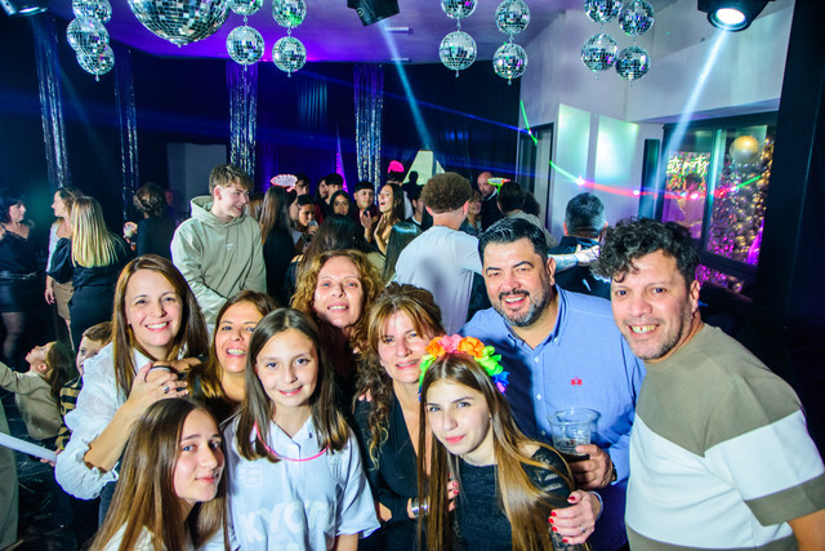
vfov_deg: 50.4
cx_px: 412
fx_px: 584
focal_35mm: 26
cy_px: 276
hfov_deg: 70.4
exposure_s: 1/160
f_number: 2.8
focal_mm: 17
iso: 2500
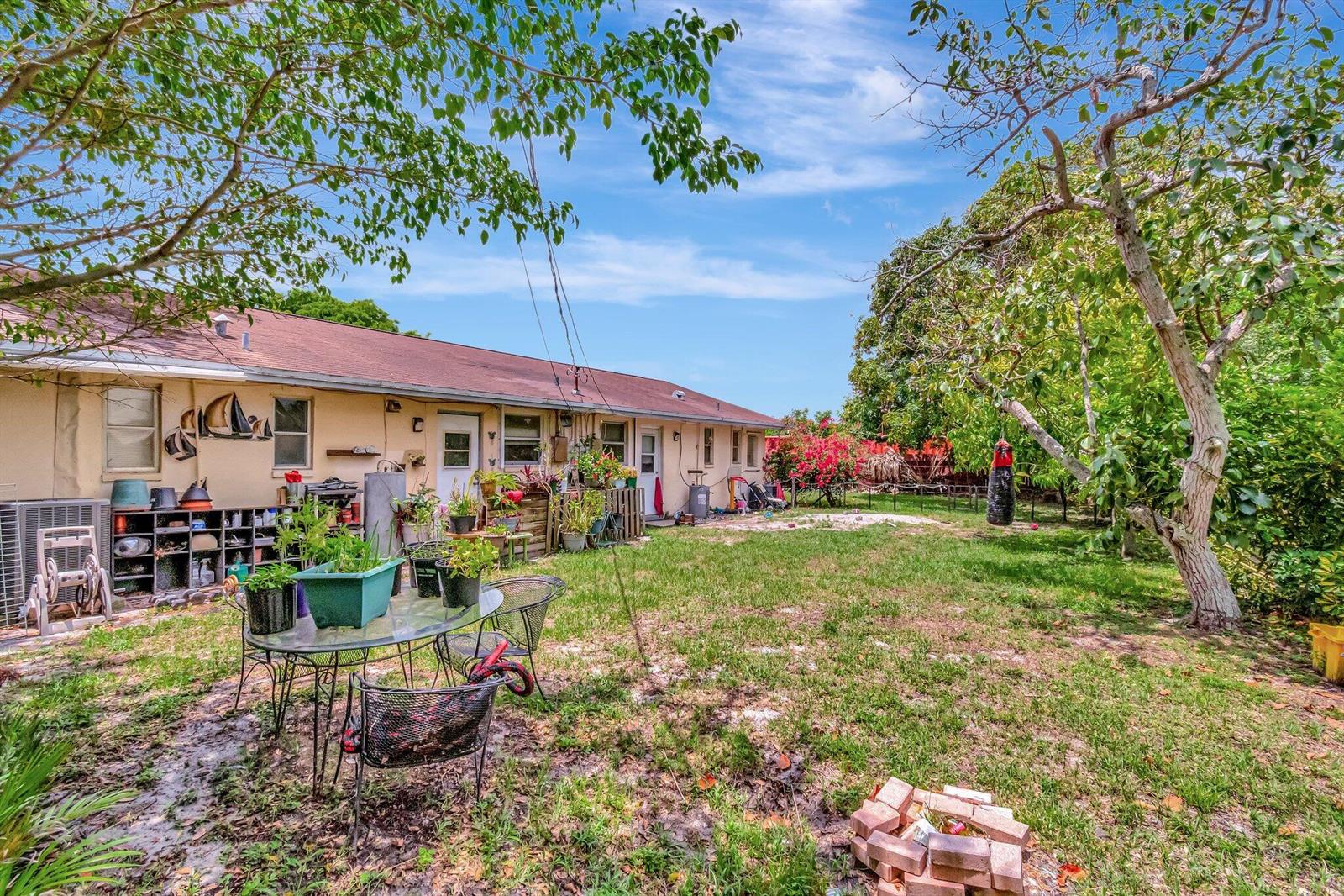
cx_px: 672
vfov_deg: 77.3
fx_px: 560
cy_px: 448
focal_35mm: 15
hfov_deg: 100.4
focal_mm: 10
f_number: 8
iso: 1100
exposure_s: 1/4000
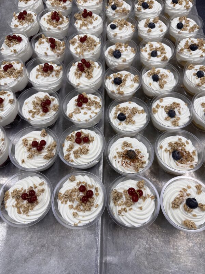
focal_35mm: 24
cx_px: 102
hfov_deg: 56.8
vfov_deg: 71.6
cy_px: 137
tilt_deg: -64.1
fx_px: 190
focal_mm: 6.76
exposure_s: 1/100
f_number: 1.78
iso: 64
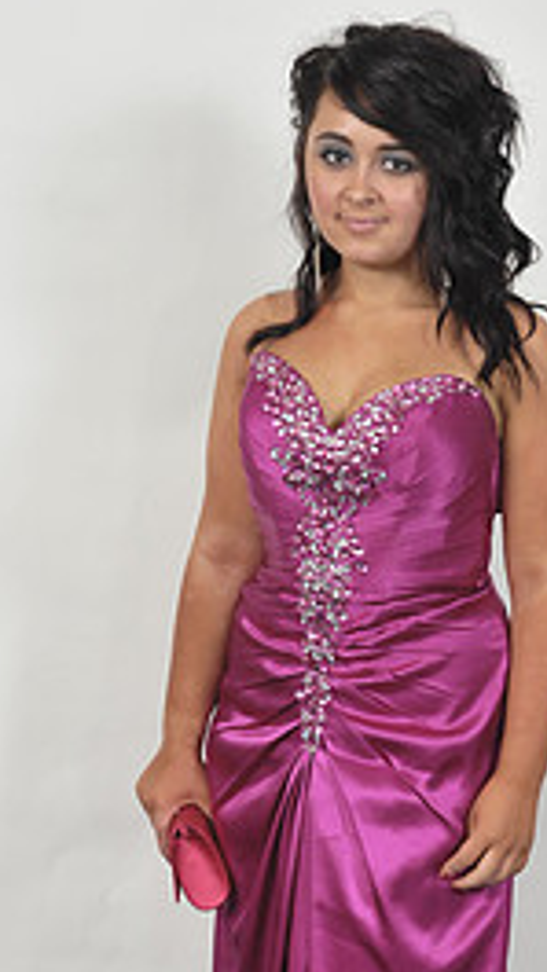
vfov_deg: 17.9
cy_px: 748
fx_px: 3069
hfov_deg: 10.2
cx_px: 338
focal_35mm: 119
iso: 1000
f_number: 7.1
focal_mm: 52
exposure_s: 1/160
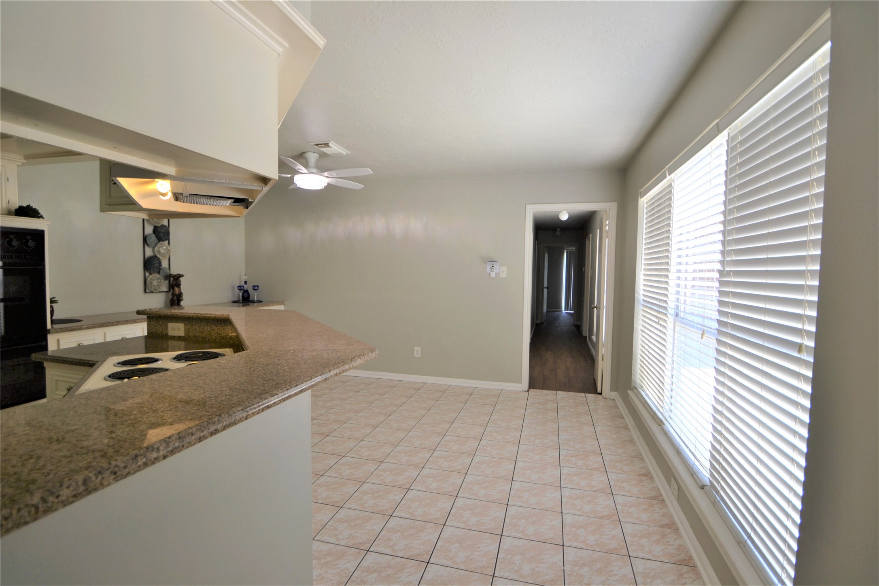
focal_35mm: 16
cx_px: 440
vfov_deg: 72.1
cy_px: 293
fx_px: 403
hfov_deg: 95.0
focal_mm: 11
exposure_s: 1/100
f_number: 4
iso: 100
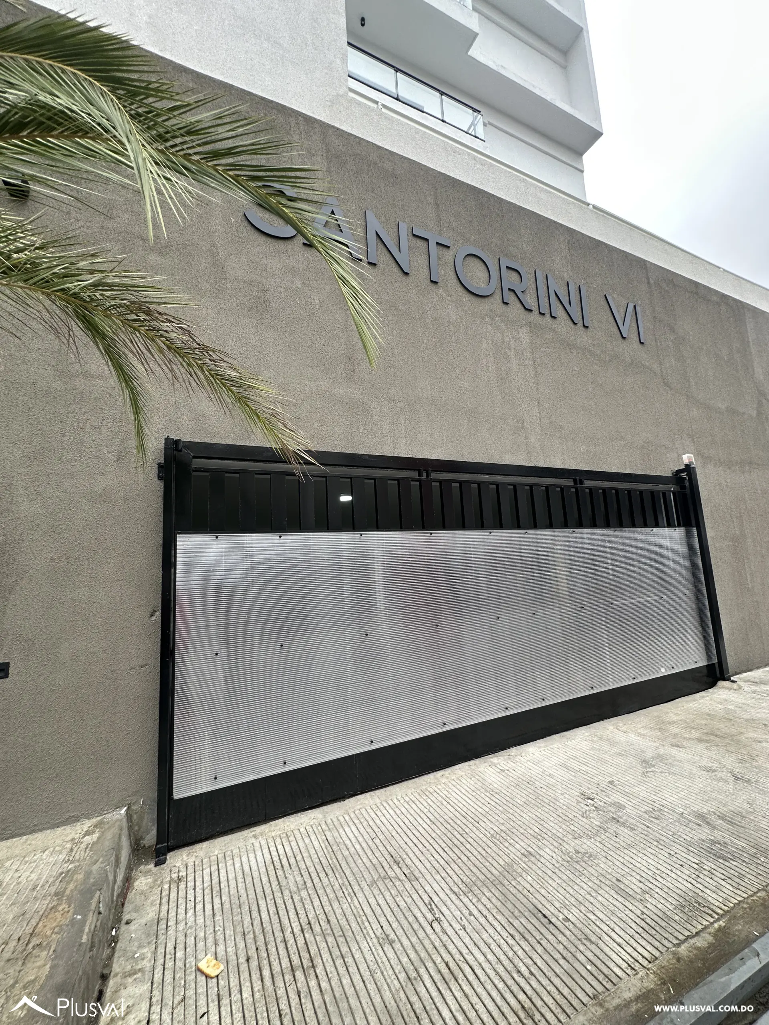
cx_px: 384
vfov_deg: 102.1
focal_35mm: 14
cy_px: 512
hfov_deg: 85.7
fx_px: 415
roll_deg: +1.9
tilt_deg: +8.4
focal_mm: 2.22
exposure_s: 1/99
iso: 64
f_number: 2.2
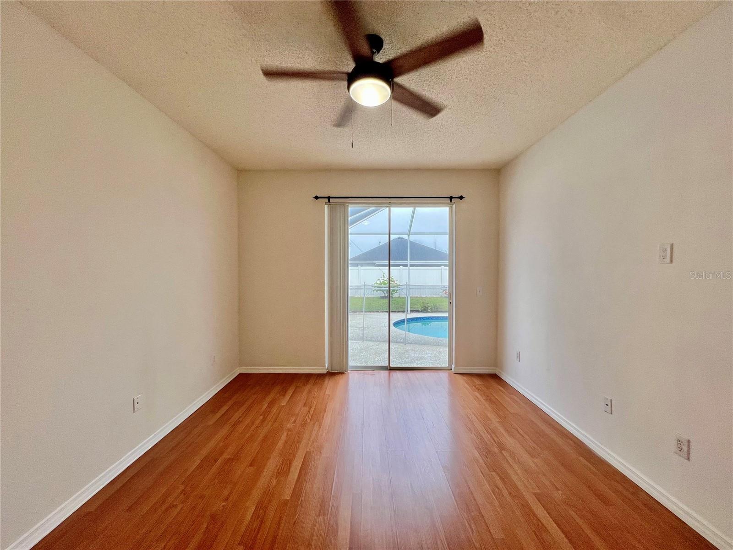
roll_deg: +0.1
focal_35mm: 13
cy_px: 275
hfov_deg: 106.2
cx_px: 366
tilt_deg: -0.9
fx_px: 275
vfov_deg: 89.9
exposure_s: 1/120
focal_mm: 1.57
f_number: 1.8
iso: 80
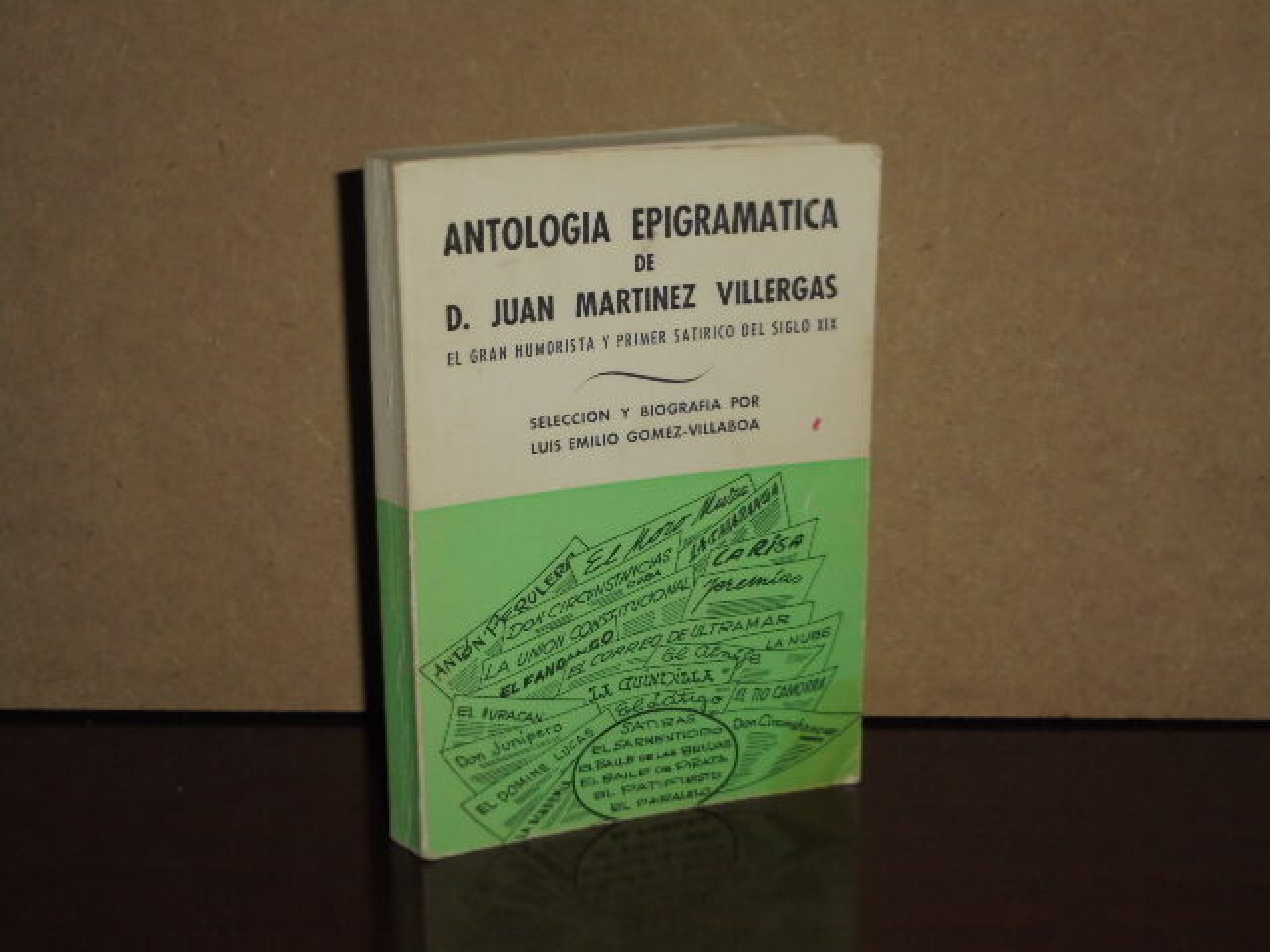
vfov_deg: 29.7
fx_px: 1798
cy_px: 476
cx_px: 635
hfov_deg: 38.9
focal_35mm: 49
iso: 200
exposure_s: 1/60
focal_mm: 8.9
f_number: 4.8
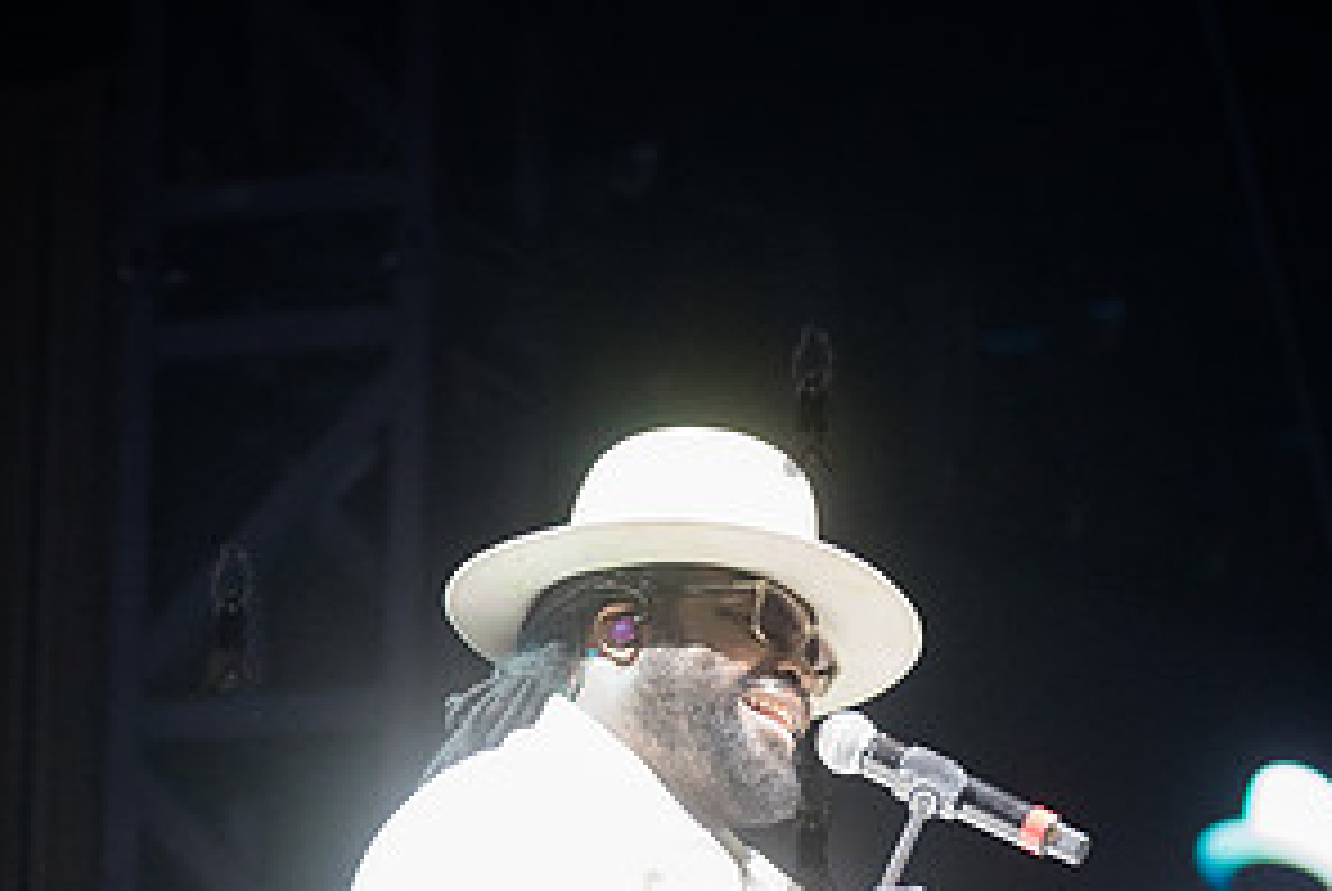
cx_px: 670
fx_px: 9111
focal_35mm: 246
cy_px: 670
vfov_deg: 5.6
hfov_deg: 8.4
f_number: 4
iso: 3200
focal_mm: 105
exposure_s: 1/400
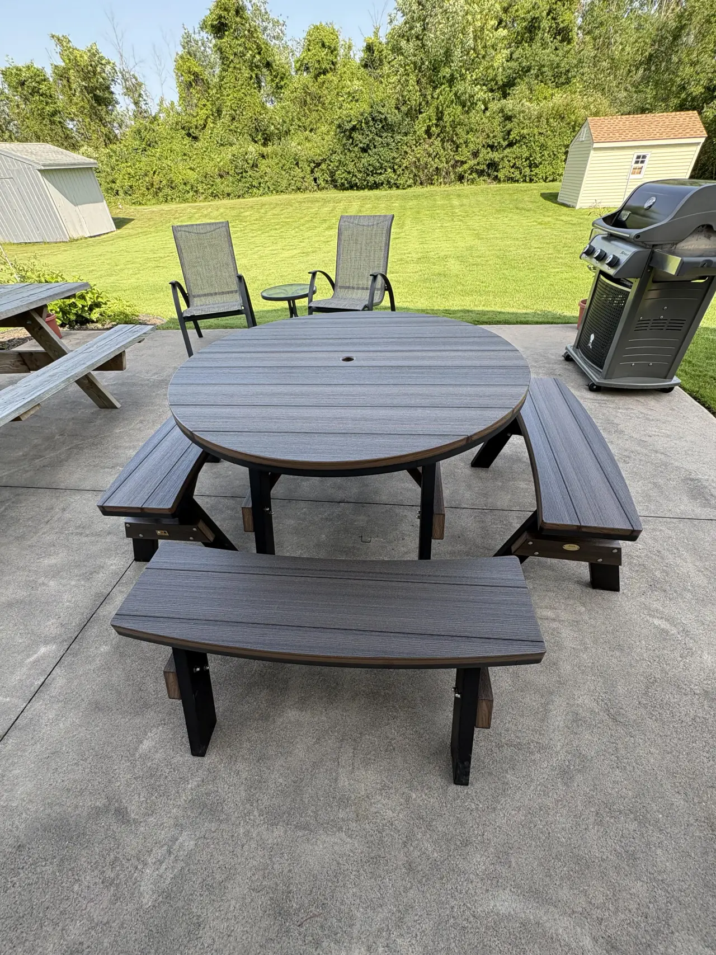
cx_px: 358
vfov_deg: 102.1
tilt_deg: -39.0
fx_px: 386
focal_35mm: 14
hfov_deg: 85.7
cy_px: 478
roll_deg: +3.1
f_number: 2.2
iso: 50
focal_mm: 2.22
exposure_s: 1/187
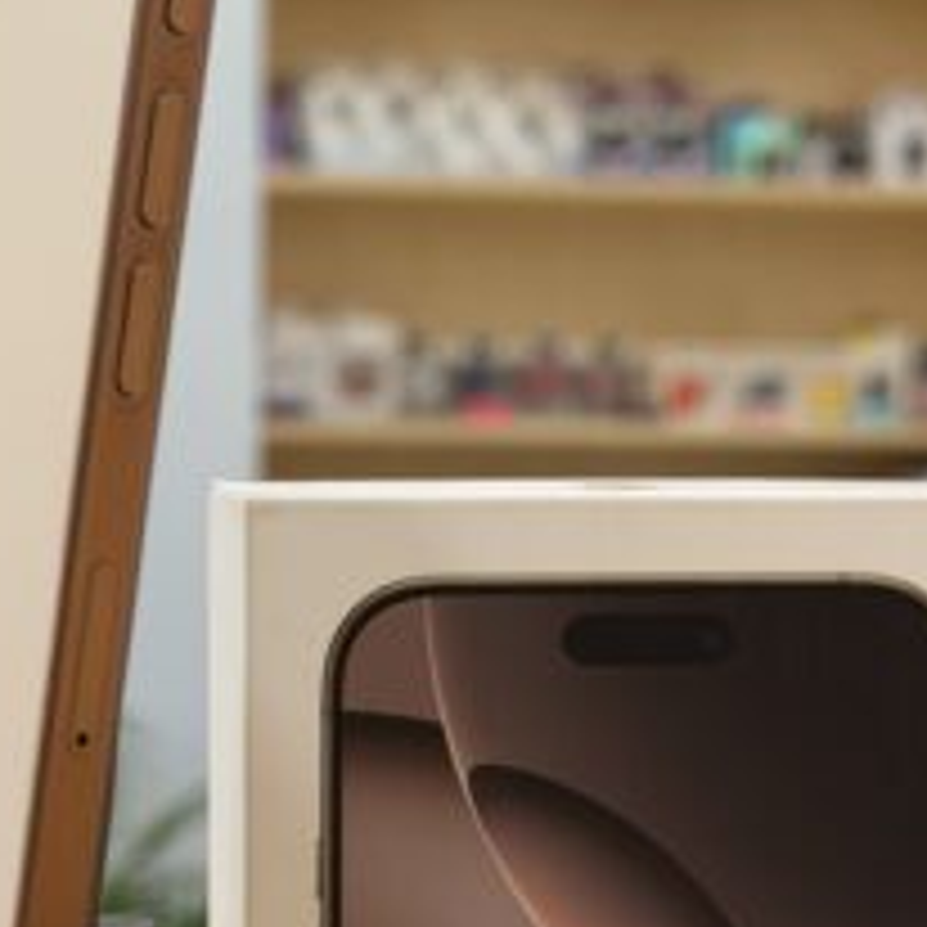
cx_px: 184
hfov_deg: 14.7
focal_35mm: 118
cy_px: 529
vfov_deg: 14.8
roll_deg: -0.7
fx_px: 3575
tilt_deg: -1.0
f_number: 1.78
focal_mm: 6.76
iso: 100
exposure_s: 1/109
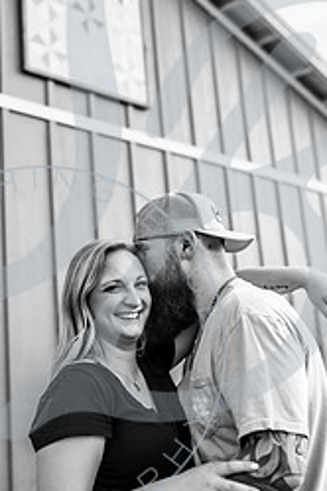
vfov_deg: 35.5
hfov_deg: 24.2
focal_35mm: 56
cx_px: 132
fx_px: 763
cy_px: 199
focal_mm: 31
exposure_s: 1/500
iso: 250
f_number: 2.8
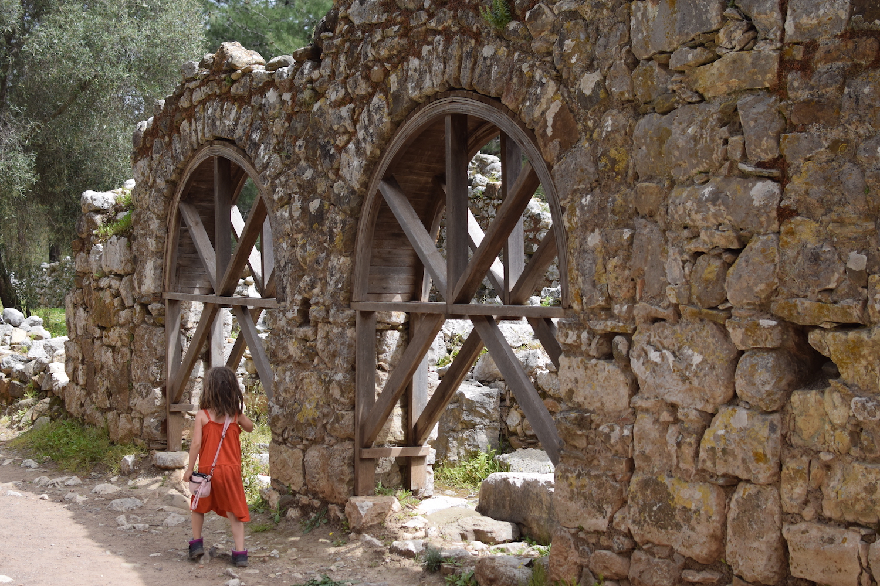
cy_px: 293
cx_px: 440
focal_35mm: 52
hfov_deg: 37.9
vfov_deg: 25.8
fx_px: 1283
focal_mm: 35
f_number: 3.5
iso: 400
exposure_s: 1/2500
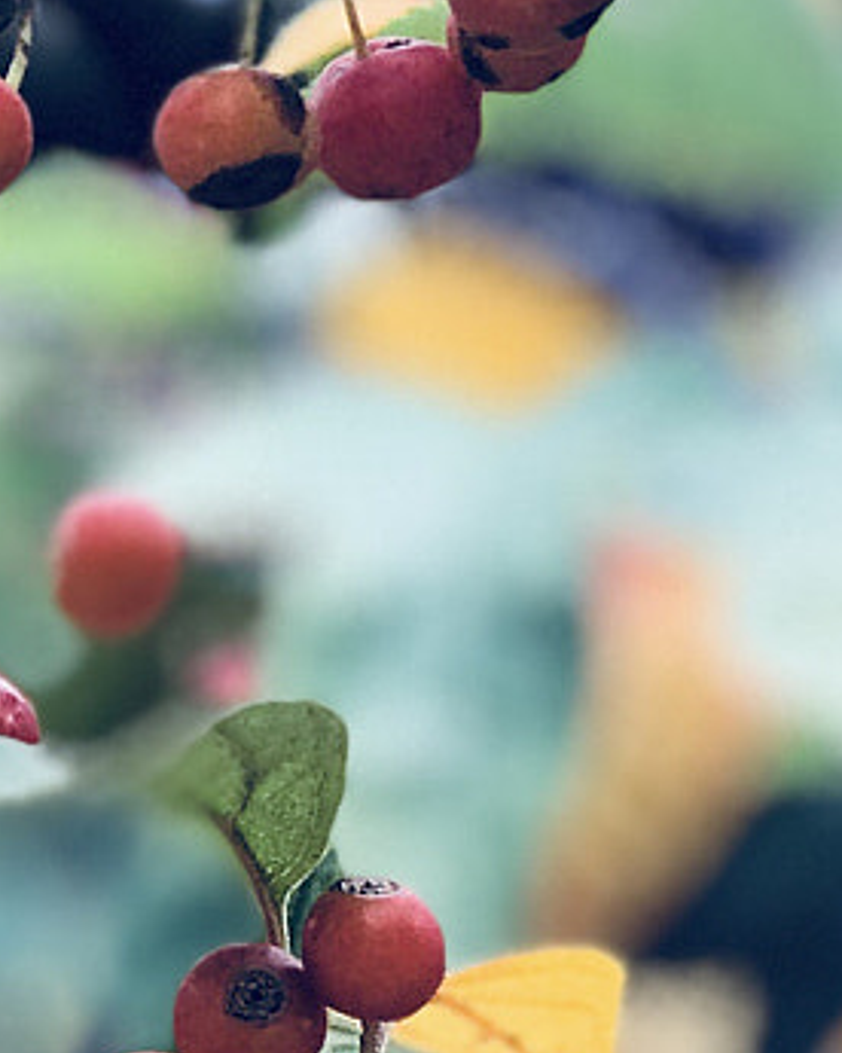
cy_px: 577
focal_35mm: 258
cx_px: 1025
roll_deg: +4.8
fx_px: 8037
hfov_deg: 6.0
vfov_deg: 7.5
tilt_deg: +9.3
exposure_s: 1/120
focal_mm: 6.6
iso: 32
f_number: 2.8
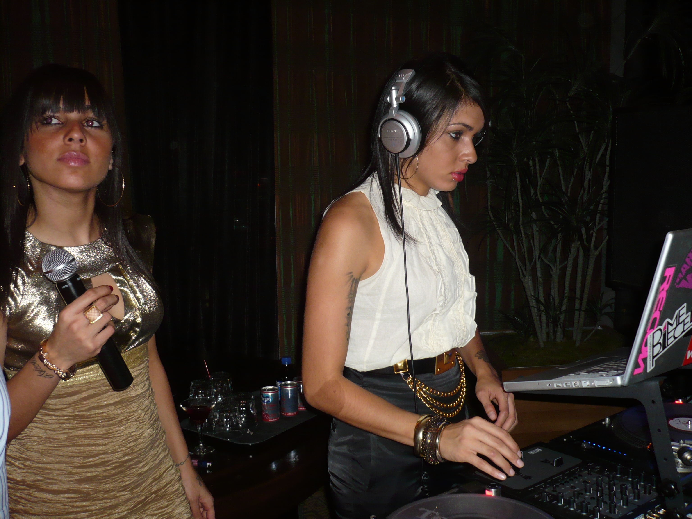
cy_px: 260
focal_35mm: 35
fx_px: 700
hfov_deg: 52.6
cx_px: 346
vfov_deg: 40.7
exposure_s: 1/30
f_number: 2.8
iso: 125
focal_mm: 5.8
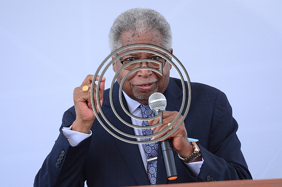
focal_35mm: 292
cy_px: 94
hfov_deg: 7.1
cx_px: 141
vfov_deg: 4.7
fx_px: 2286
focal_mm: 195
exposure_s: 1/160
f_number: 2.8
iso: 800
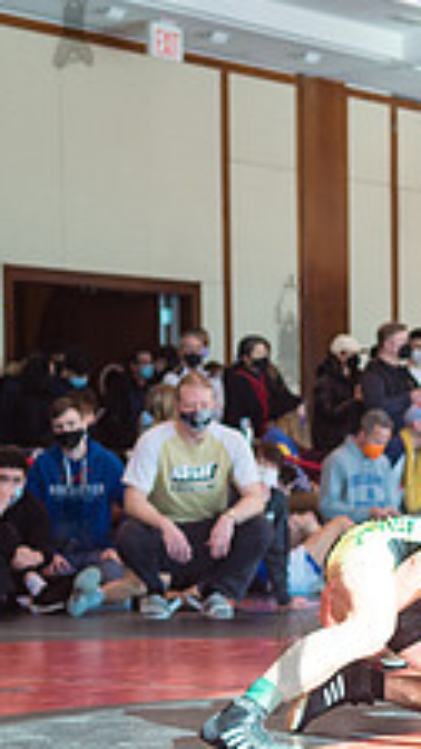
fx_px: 2481
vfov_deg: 17.0
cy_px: 628
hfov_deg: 9.5
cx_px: 530
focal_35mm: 125
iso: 400
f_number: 2.8
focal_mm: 35
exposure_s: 1/400
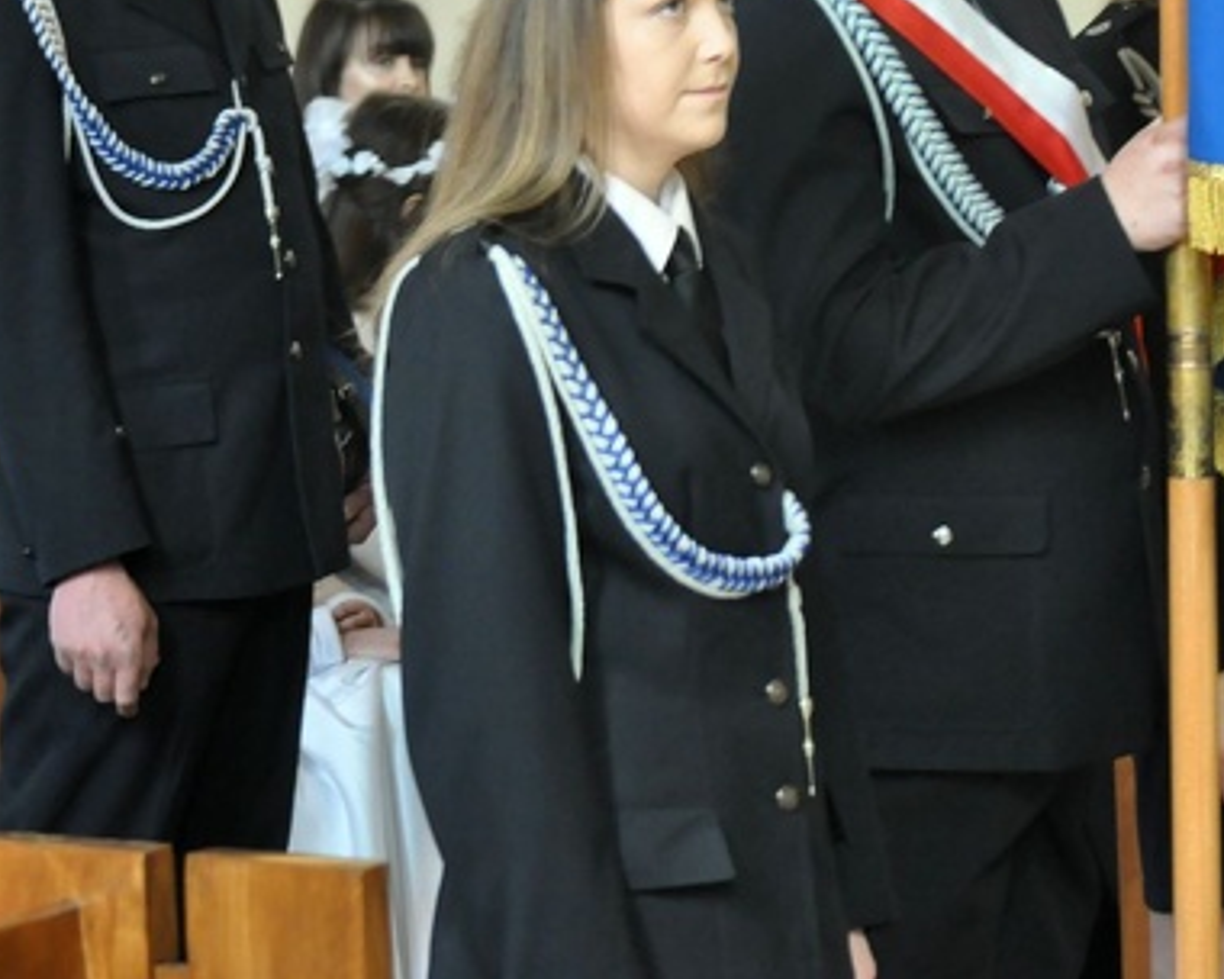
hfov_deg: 12.0
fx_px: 5831
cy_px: 179
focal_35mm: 161
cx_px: 892
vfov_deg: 9.6
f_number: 4
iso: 1600
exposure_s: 1/50
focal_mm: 55
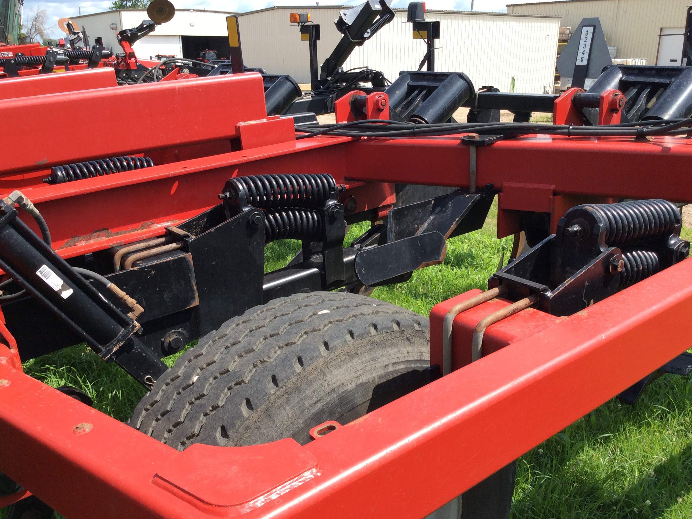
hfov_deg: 55.4
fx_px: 660
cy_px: 267
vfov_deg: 42.9
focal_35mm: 33
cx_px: 337
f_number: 2.4
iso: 32
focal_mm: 3.3
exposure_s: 1/817
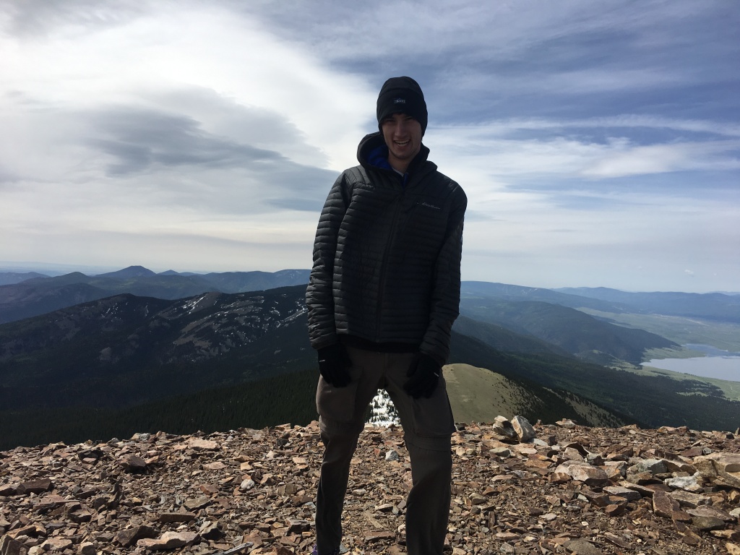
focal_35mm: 29
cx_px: 370
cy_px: 278
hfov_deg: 61.7
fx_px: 620
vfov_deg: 48.2
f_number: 2.2
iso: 25
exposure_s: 1/2137
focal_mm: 4.15
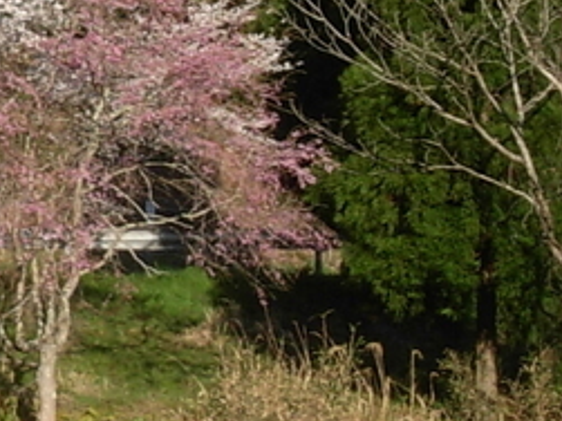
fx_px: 5907
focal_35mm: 364
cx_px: -546
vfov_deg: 4.1
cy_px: -9
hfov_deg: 5.3
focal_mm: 12.5
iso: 79
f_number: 3.6
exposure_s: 1/664
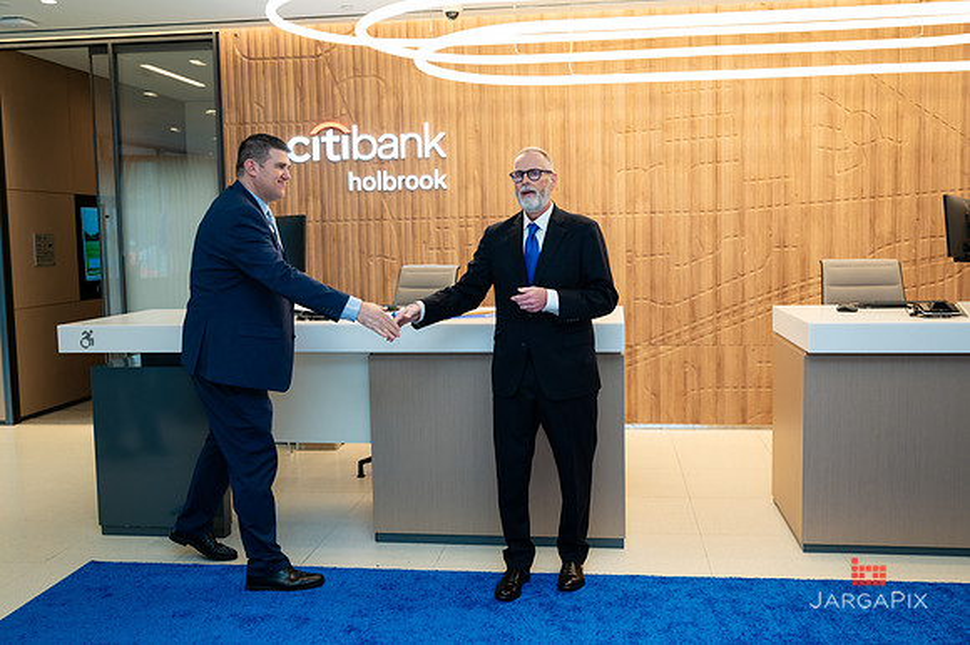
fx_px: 955
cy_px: 306
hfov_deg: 53.9
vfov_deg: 37.4
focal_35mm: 35
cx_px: 485
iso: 500
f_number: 3.5
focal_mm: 32.5
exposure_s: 1/200
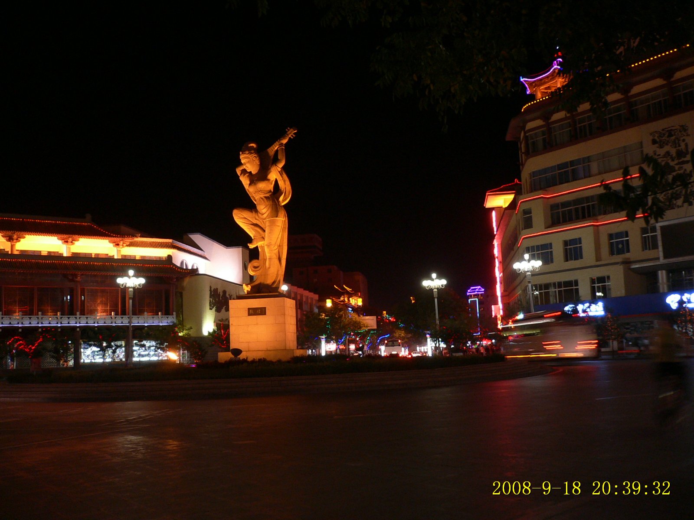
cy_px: 260
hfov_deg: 52.6
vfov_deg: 40.7
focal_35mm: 35
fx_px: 702
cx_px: 347
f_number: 2.8
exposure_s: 1/2
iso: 100
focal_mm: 5.8
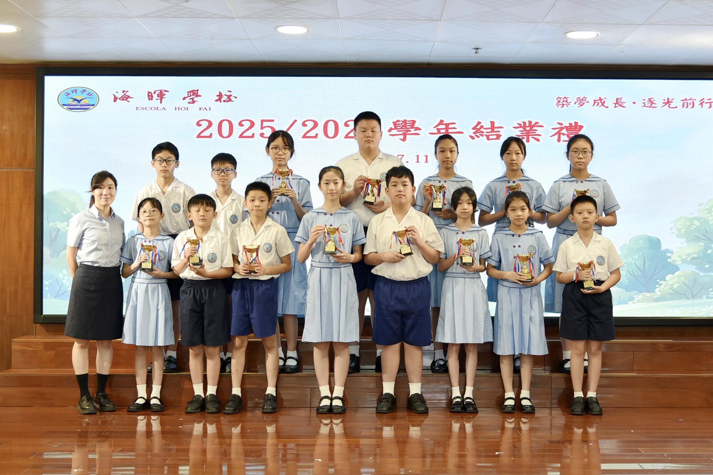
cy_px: 238
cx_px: 356
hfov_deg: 48.4
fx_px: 792
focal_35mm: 40
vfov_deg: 33.4
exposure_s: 1/90
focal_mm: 40
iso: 400
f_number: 4.8
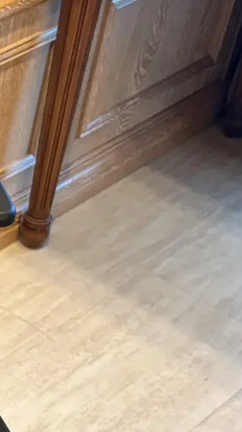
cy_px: 290
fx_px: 1234
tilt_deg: -38.1
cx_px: -310
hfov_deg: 10.0
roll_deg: +0.6
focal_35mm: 108
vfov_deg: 19.7
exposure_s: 1/50
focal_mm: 5.96
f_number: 1.6
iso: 320
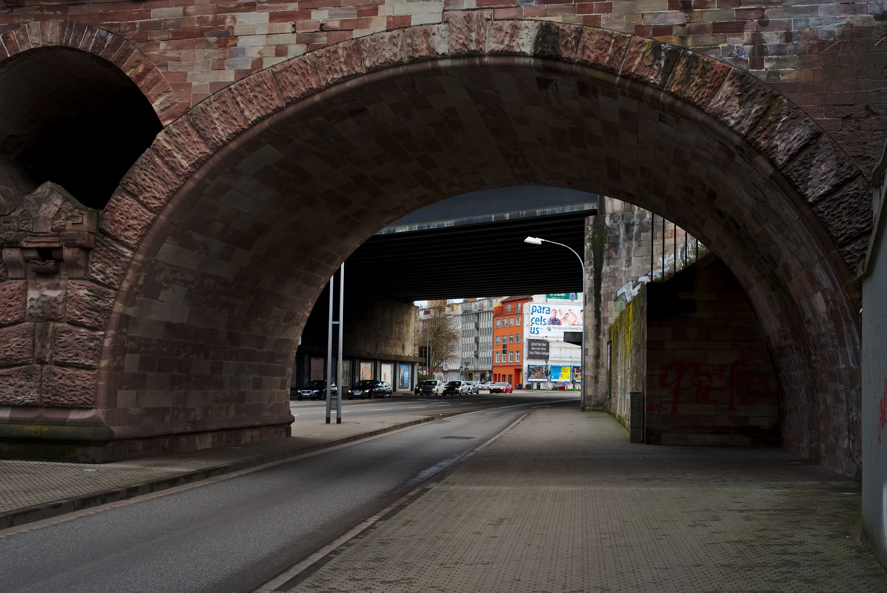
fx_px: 1233
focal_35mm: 50
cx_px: 444
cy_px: 296
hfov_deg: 39.6
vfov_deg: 27.0
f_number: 5
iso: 100
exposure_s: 1/125
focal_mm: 50
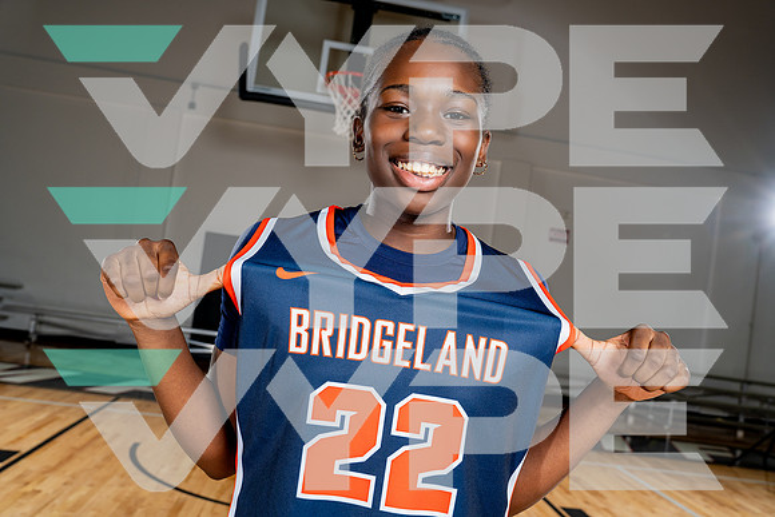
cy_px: 258
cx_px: 388
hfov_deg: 58.7
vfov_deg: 41.1
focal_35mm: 32
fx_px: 689
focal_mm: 32
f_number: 5.6
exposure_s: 1/250
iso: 200
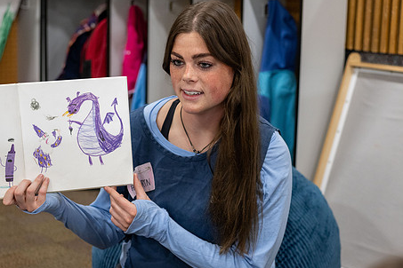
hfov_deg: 31.4
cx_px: 187
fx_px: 716
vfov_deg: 21.2
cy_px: 152
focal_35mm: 64
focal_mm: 50
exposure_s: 1/320
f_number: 2.8
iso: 2000
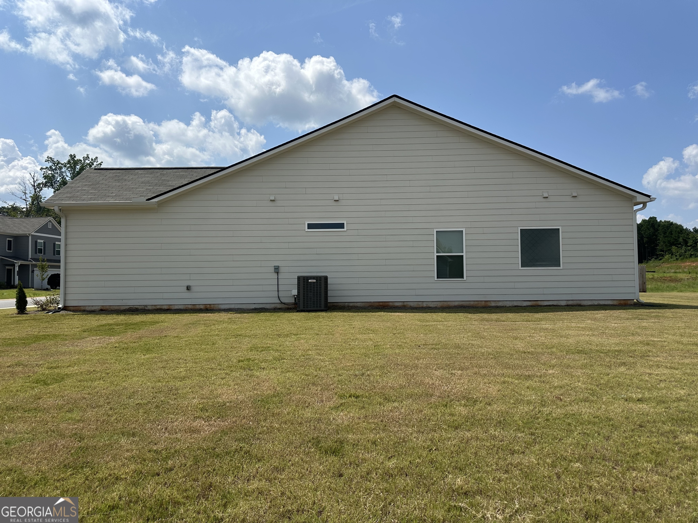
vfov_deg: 56.8
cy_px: 262
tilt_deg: +2.4
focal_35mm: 24
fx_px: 484
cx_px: 349
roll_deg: +0.1
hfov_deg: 71.6
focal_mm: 6.86
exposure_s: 1/7576
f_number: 1.78
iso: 80
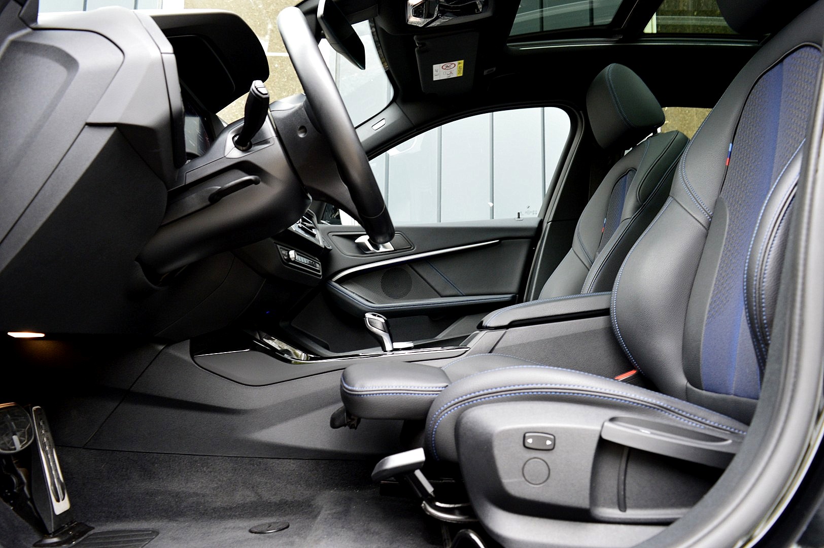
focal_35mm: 27
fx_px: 617
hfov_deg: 67.4
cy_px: 274
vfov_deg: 47.9
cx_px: 412
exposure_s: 1/60
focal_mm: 18
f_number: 5
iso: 800
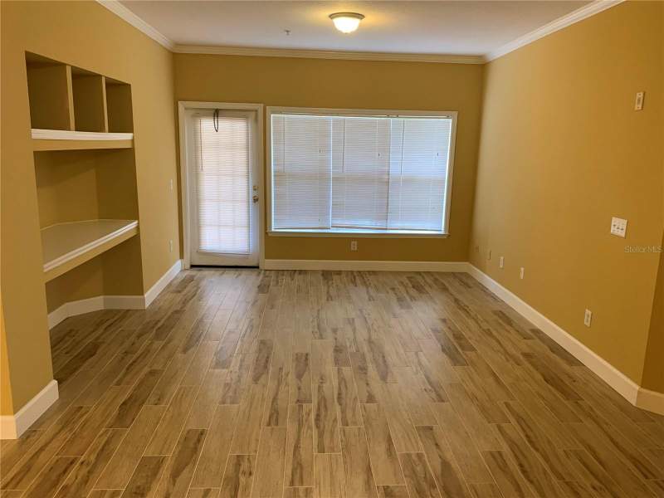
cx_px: 332
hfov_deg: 67.3
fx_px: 499
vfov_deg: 53.1
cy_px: 249
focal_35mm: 26
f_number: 1.8
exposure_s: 1/60
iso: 160
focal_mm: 4.25
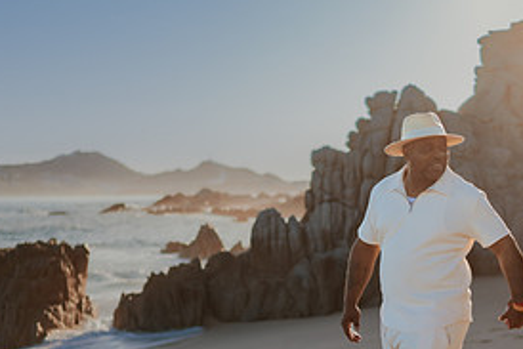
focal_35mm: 74
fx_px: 1076
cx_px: 374
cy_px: 266
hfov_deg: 27.1
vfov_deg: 18.3
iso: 100
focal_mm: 35
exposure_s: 1/4000
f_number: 1.8
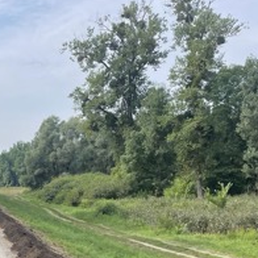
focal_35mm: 61
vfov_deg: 26.8
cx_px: -49
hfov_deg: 25.4
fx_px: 514
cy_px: 250
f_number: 1.6
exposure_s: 1/1553
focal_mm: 4.2
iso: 32
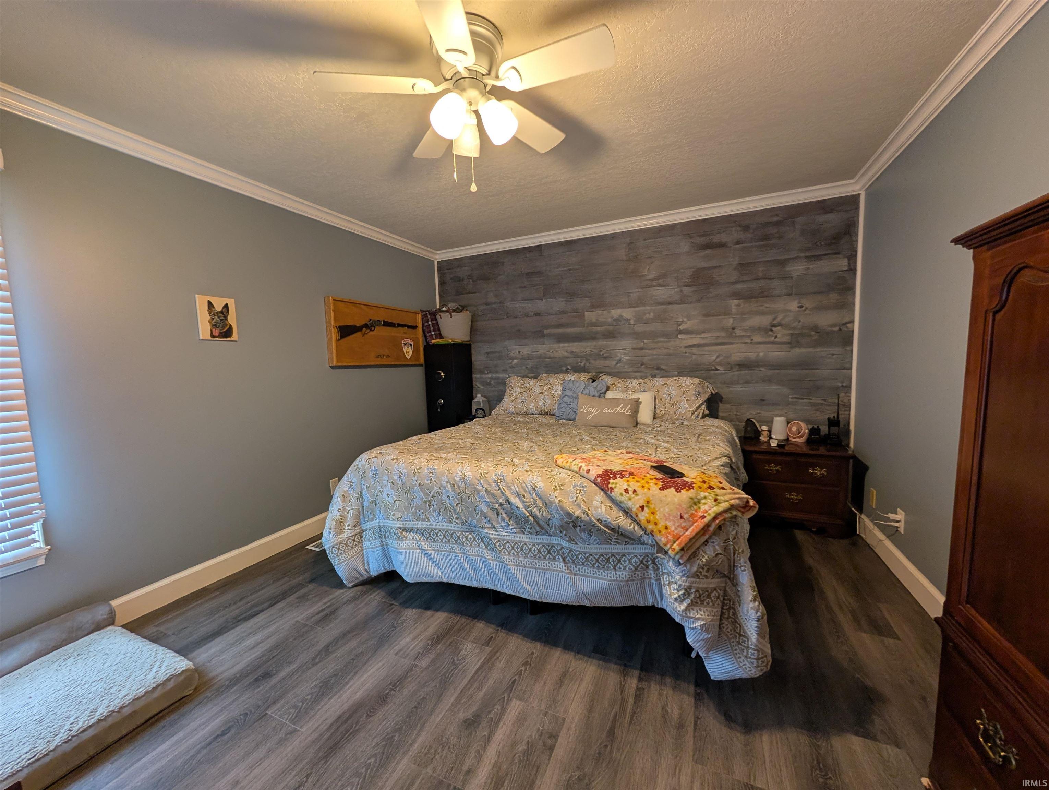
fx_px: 364
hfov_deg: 110.5
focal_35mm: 12
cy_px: 395
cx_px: 524
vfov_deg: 94.6
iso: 61
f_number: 1.7
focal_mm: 2.02
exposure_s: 1/40
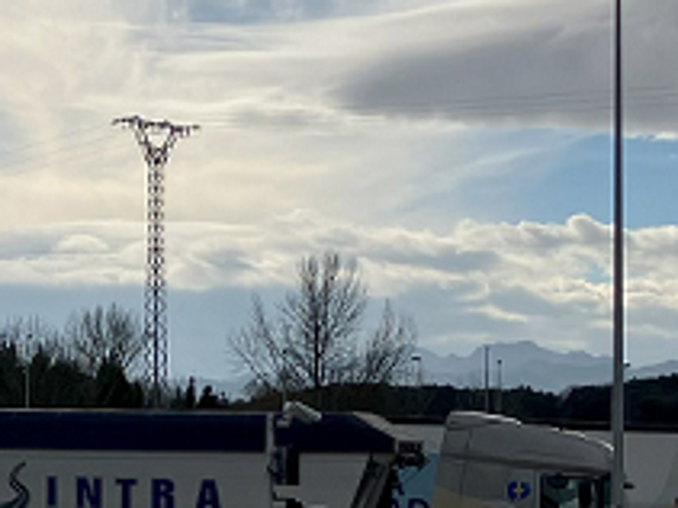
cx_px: -45
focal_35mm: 106
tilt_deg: +3.4
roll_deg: -0.7
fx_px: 2075
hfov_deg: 18.0
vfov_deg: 13.9
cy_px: 404
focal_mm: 3.99
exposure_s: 1/5405
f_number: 1.8
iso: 32
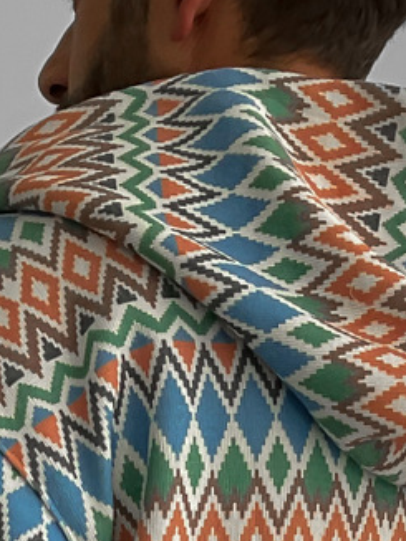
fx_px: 2222
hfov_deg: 10.4
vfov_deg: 11.6
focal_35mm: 142
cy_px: 1266
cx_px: 336
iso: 25
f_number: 1.8
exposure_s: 1/120
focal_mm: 3
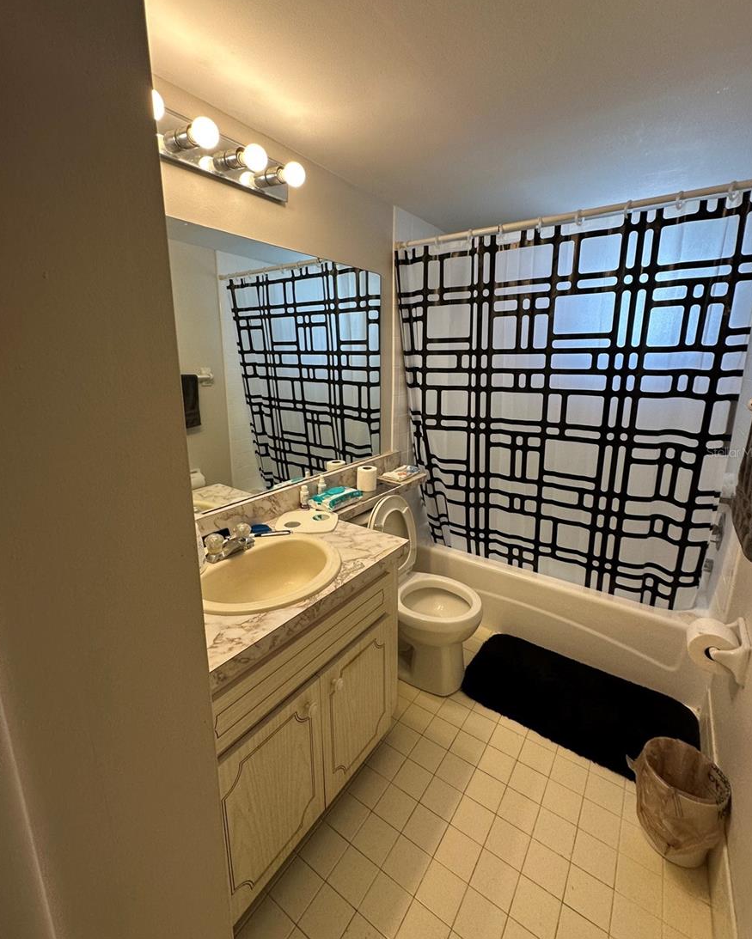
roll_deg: -1.1
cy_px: 452
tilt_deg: -14.3
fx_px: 417
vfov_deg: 96.7
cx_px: 381
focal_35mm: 15
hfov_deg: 84.1
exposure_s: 1/120
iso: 125
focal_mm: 2.22
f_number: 2.2
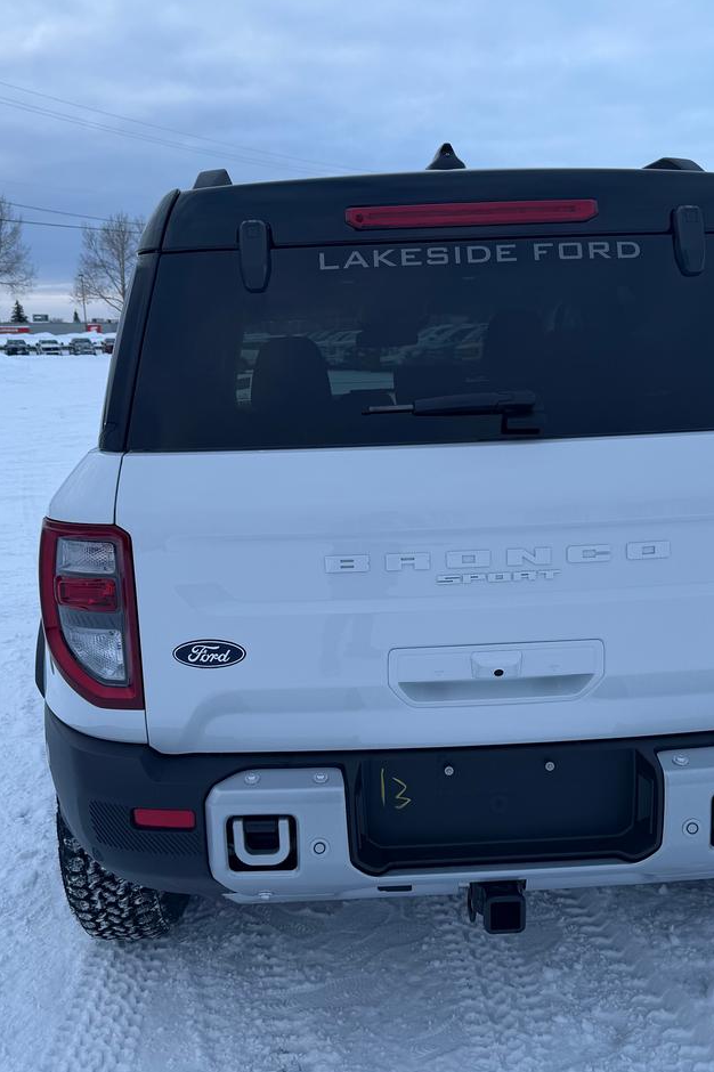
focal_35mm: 34
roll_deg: +1.1
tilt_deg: -10.5
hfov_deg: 38.8
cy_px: 542
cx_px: 380
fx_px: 1012
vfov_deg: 55.8
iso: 80
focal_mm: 6.76
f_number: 1.78
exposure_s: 1/920
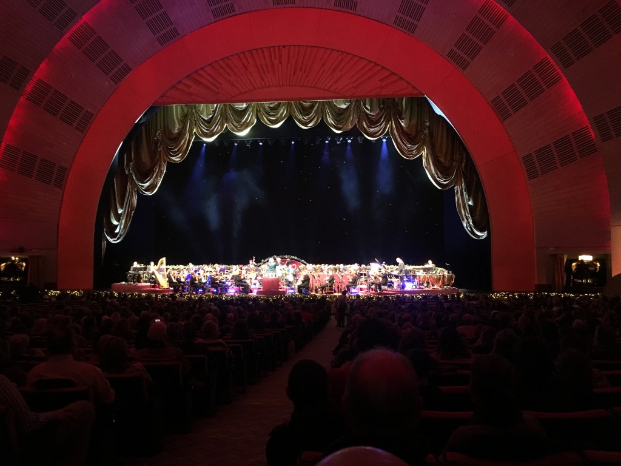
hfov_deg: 61.7
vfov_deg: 48.2
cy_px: 233
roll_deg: +0.7
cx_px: 310
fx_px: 520
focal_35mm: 29
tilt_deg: +2.5
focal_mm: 4.15
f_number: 2.2
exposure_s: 1/20
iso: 200
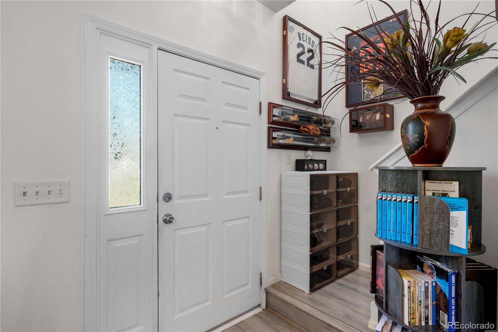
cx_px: 249
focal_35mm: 18
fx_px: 249
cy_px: 166
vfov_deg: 67.4
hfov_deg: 90.0
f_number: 9
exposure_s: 1/30
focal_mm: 12
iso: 100
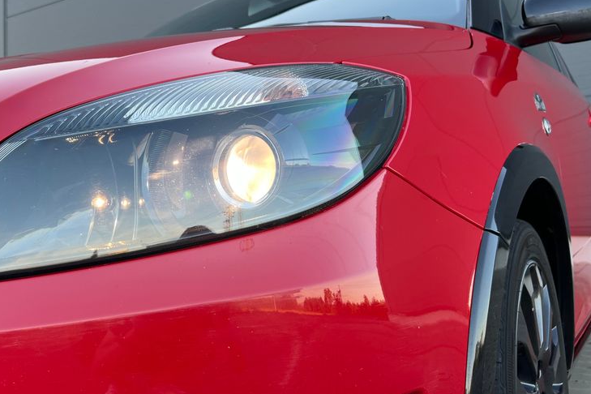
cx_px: 216
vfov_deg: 35.0
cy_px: 186
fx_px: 624
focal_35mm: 38
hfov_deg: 50.1
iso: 40
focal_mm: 5.7
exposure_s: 1/152
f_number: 1.5
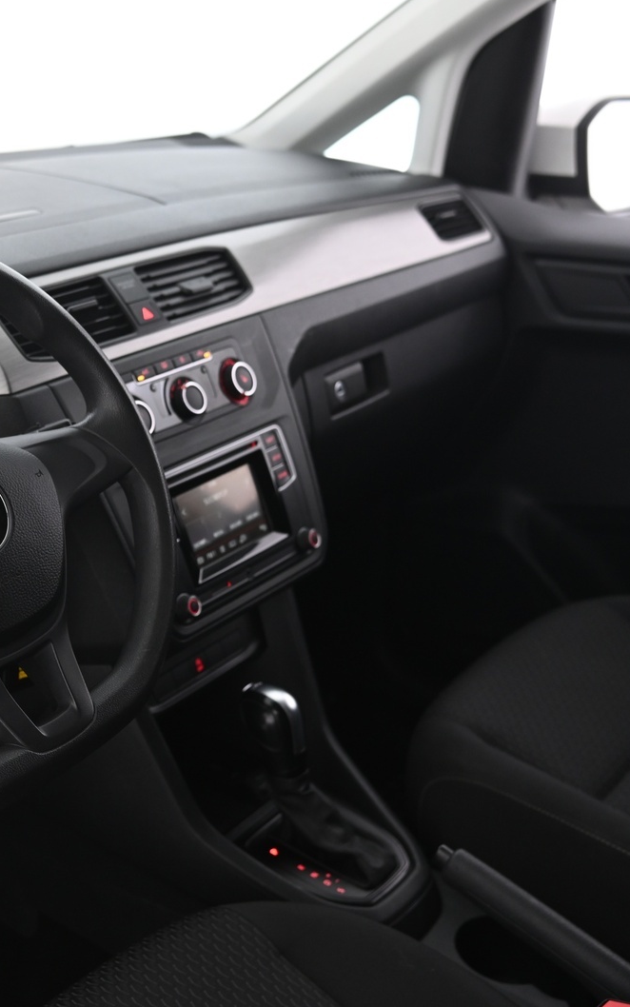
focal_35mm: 50
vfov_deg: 40.3
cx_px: 146
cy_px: 501
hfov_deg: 25.5
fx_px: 1372
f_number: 4
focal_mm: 32
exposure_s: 1/10
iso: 1000
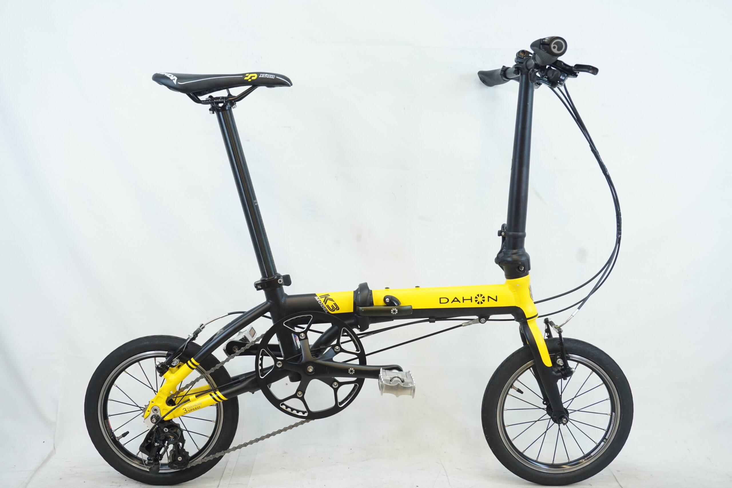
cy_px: 244
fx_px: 762
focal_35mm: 38
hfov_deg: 51.3
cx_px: 366
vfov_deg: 35.5
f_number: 5.6
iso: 800
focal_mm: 25
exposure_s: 1/50
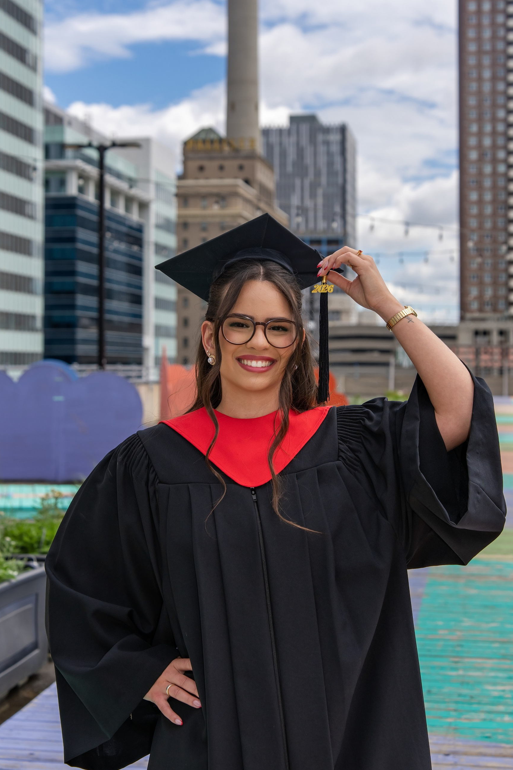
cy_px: 301
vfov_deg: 30.0
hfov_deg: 20.3
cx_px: 247
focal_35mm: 67
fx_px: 1432
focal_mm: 45
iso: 100
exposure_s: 1/1000
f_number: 4.5
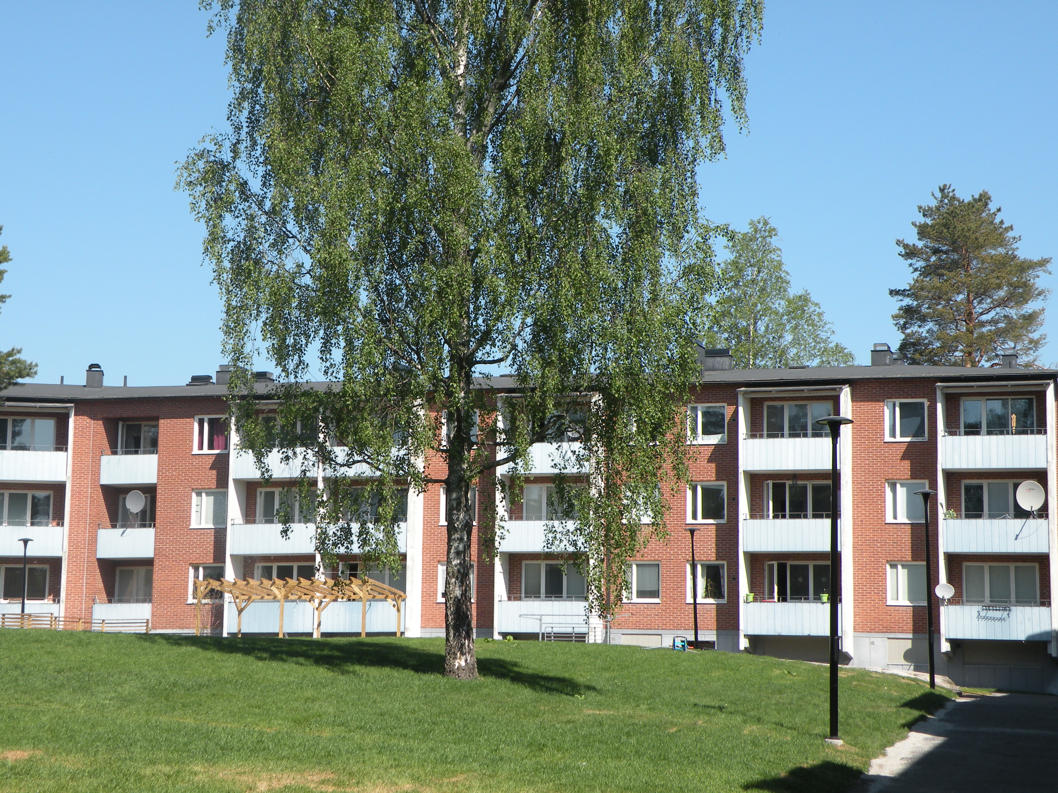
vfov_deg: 19.4
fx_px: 2323
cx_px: 529
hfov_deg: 25.7
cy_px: 396
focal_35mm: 76
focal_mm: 13.4
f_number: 4
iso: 64
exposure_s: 1/556
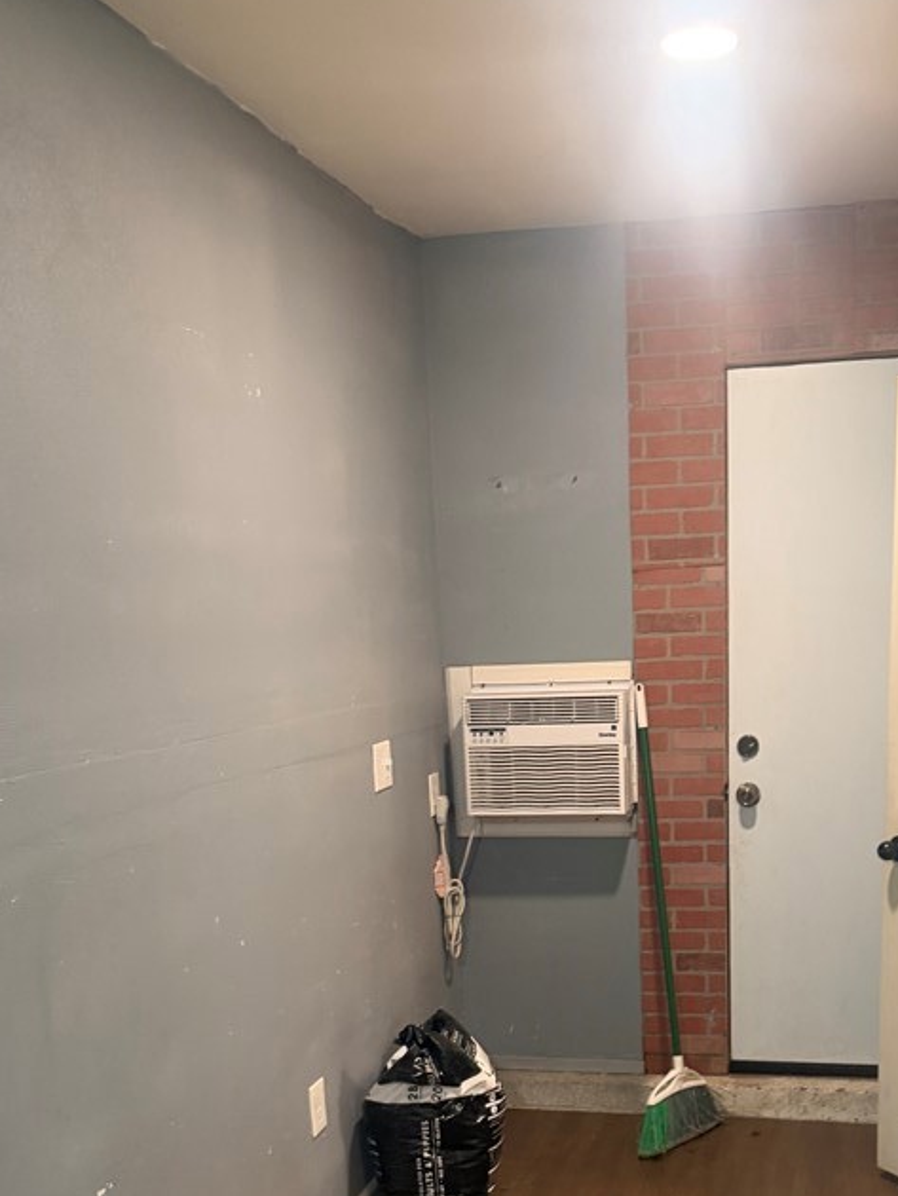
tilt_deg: -14.4
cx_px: 577
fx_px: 1348
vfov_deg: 45.6
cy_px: 945
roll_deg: +2.4
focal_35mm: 39
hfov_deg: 36.6
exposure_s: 1/60
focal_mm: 6.76
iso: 400
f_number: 1.78
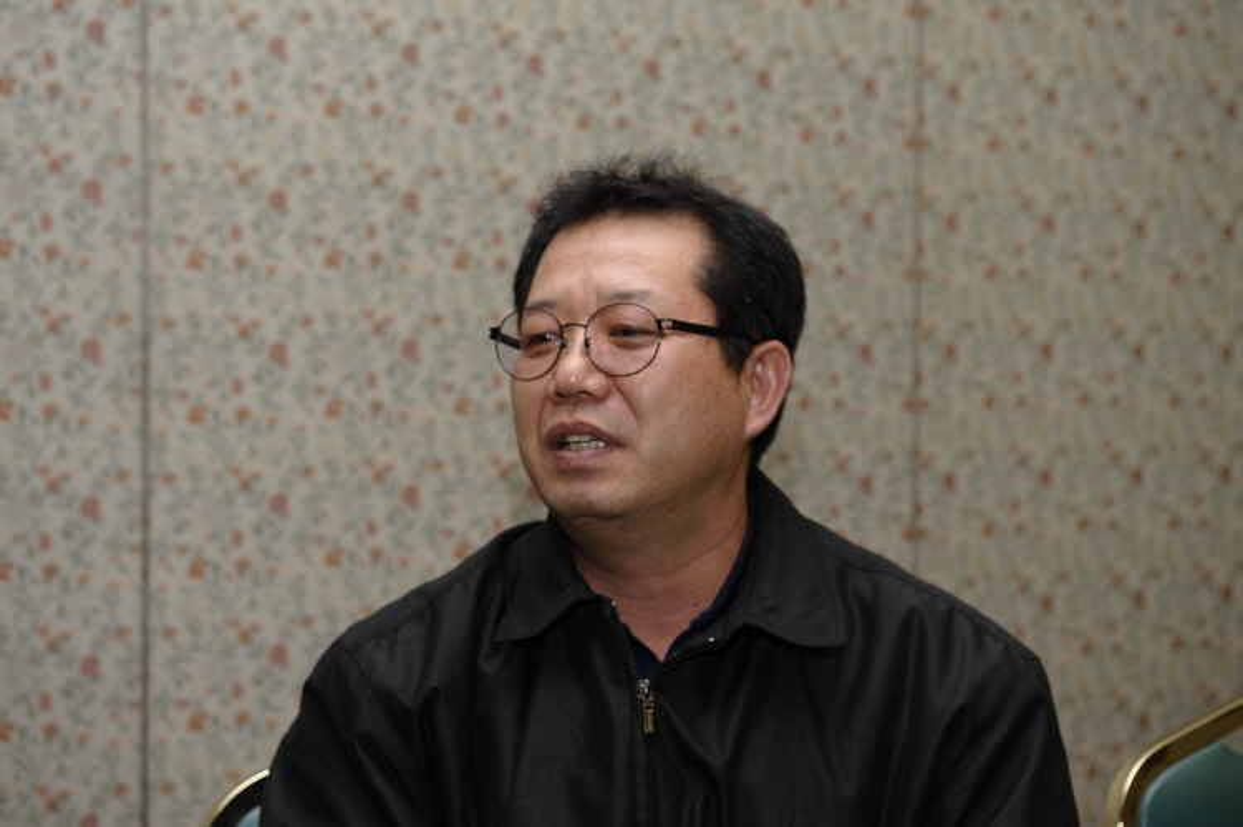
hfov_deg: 28.9
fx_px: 2415
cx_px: 622
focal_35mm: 70
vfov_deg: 19.4
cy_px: 414
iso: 800
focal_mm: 70
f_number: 5.6
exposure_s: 1/125
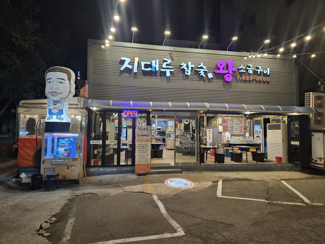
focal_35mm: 23
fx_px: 216
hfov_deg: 73.9
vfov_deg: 58.9
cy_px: 122
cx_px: 162
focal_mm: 6.3
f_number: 1.7
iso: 250
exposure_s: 1/120
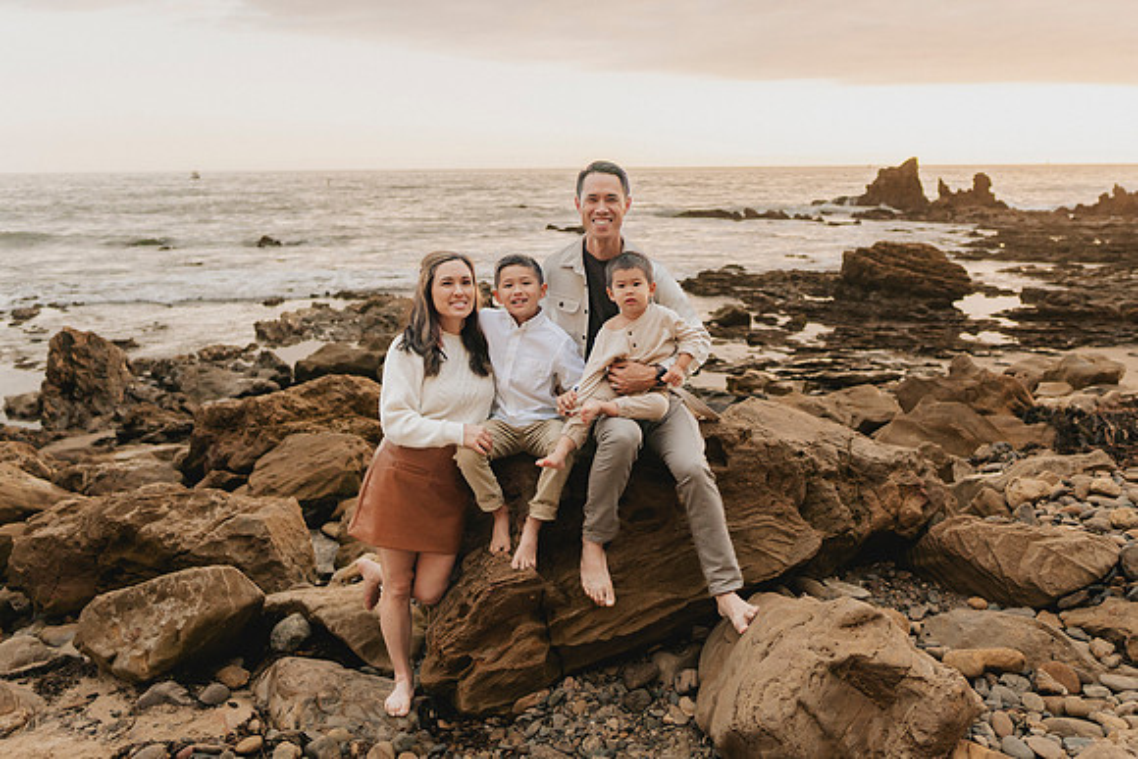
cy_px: 356
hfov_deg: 65.7
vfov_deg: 46.8
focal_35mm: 28
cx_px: 638
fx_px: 877
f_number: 1.6
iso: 400
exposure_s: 1/2500
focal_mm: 16
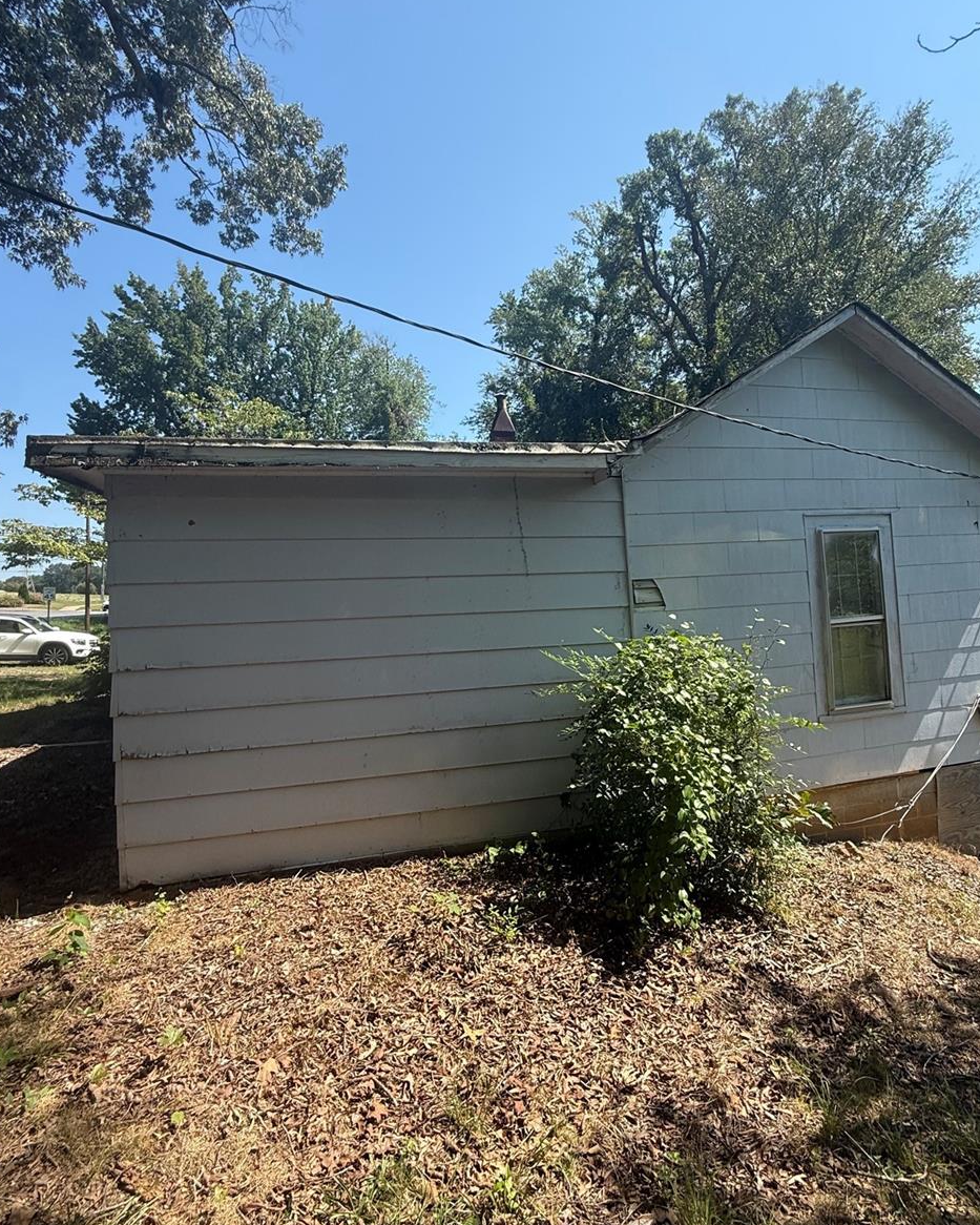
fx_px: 653
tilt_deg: +2.7
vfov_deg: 86.3
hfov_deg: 73.7
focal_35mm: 18
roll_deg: +2.4
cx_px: 523
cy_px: 577
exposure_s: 1/679
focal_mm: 2.22
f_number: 2.2
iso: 50
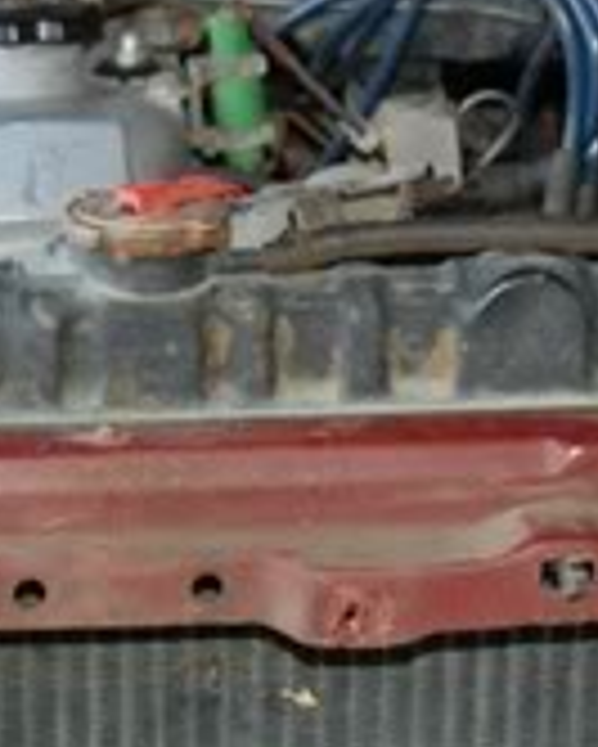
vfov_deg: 12.5
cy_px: 783
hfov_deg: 10.1
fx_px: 3360
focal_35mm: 152
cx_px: 108
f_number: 4.2
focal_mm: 28
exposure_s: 1/60
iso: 400
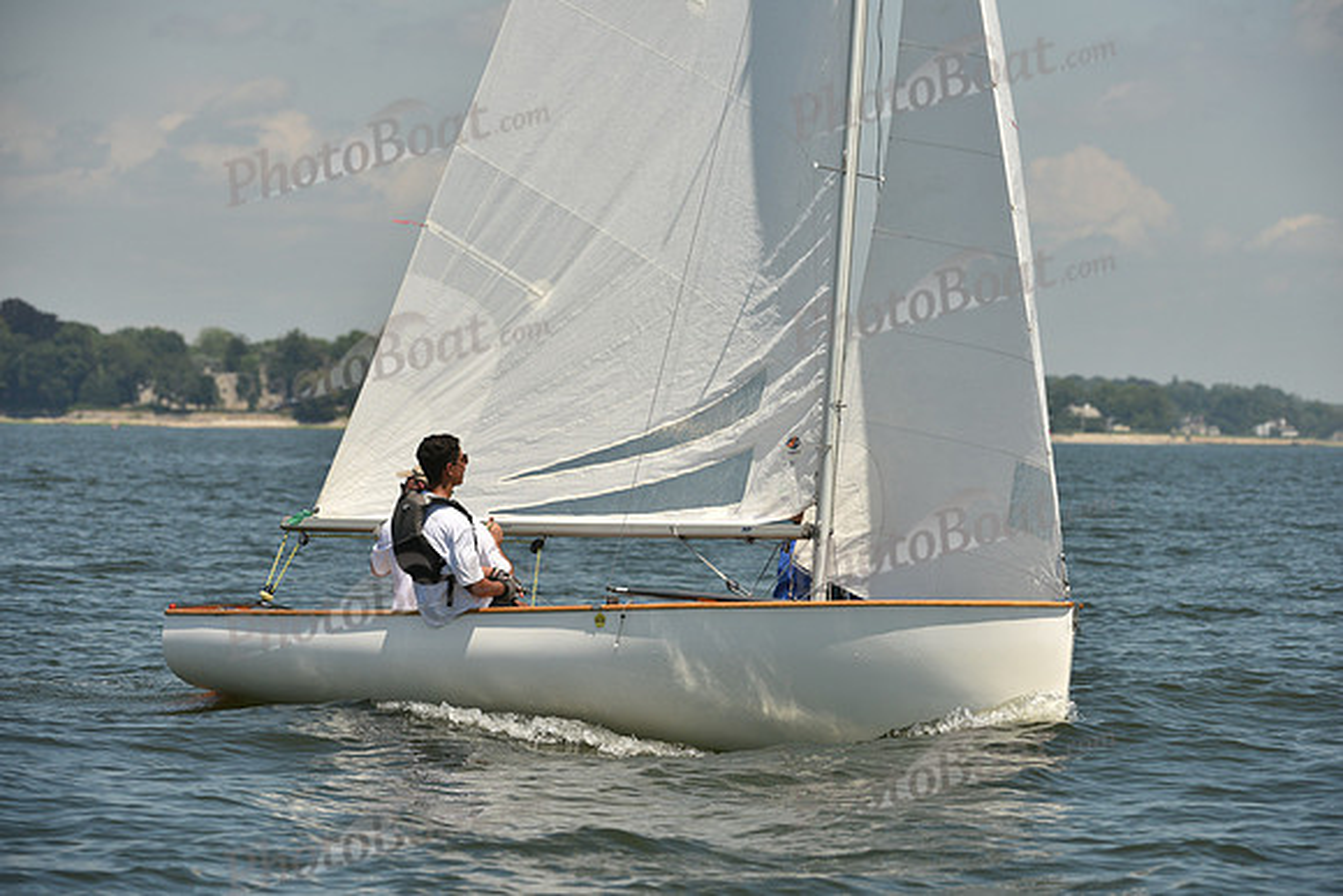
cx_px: 672
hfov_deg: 9.8
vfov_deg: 6.5
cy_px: 448
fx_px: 7836
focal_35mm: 210
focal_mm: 210
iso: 250
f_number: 7.1
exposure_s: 1/1250
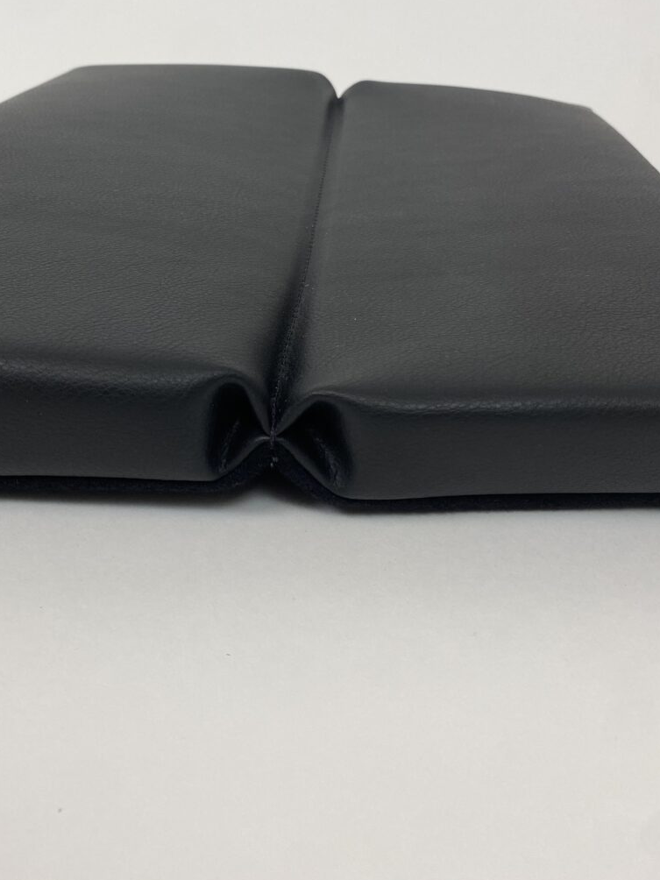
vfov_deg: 48.4
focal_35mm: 38
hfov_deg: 37.5
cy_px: 316
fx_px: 966
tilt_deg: -23.1
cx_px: 240
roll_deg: -0.5
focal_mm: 4.25
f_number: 1.8
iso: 64
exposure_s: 1/100
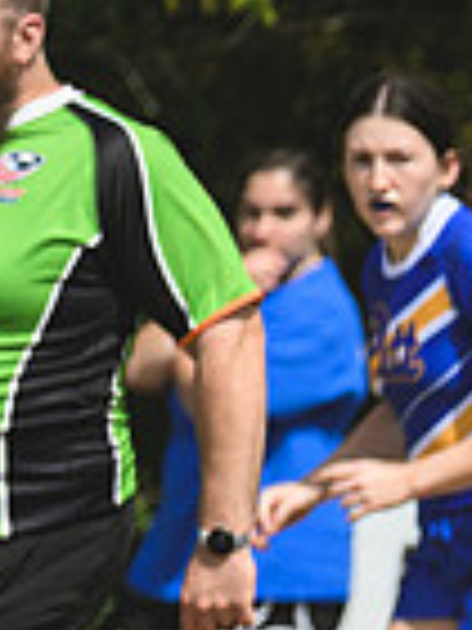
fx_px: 41306
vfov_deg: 0.9
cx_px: 733
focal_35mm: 2272
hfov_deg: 0.7
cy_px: 860
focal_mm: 380
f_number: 6
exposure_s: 1/1000
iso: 140
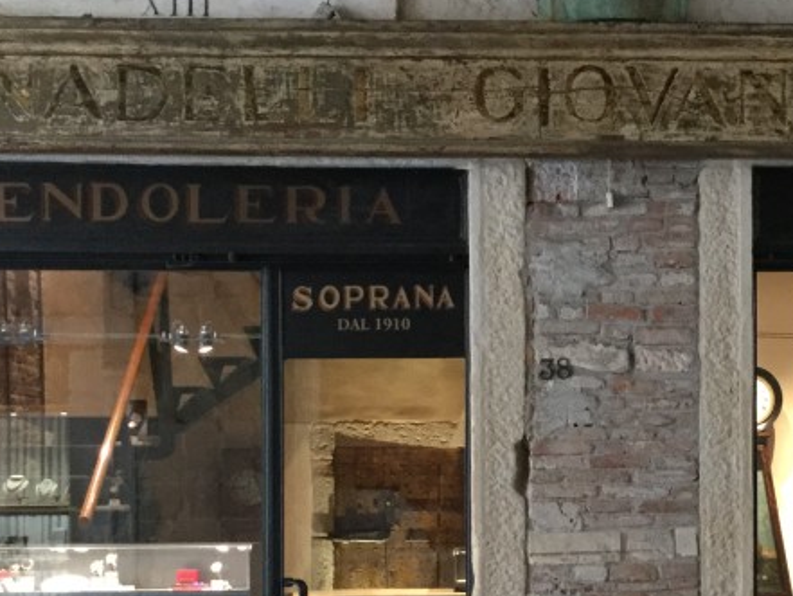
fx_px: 1650
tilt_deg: +0.2
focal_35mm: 72
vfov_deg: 20.2
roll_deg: -0.2
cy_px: 477
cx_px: 604
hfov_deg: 26.6
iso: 200
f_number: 2.4
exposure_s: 1/33
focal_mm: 3.3
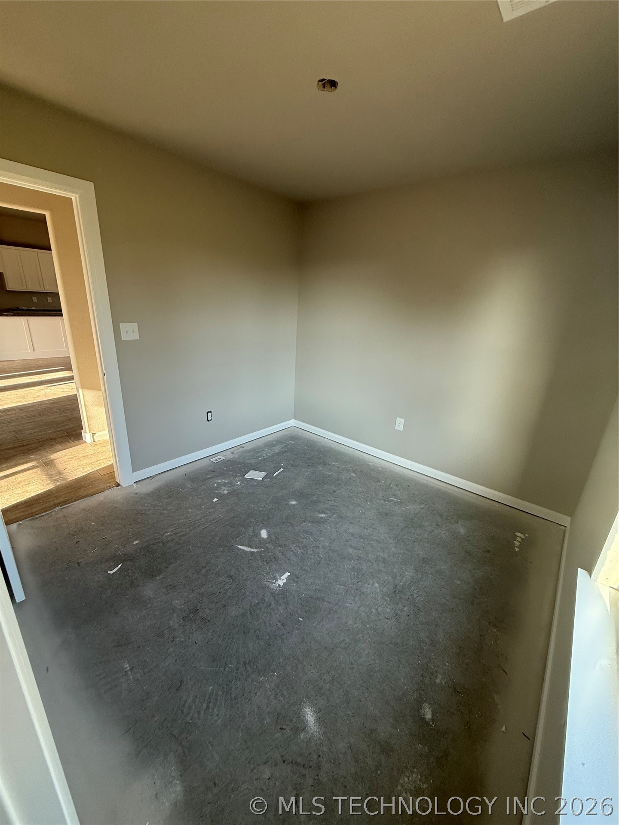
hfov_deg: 85.7
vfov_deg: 102.1
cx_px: 310
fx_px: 334
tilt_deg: -17.1
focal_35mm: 14
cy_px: 412
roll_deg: -3.8
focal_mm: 2.22
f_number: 2.2
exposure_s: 1/99
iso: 125
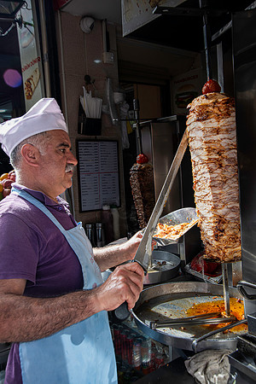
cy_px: 192
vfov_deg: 55.8
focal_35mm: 34
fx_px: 363
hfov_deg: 38.9
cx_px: 128
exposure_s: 1/100
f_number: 11
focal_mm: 34
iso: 250
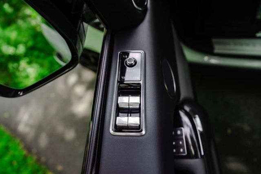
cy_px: 87
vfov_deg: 53.2
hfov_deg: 73.7
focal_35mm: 24
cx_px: 130
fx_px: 174
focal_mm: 24
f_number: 2.8
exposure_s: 1/640
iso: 500
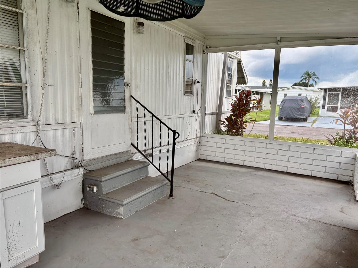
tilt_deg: -7.4
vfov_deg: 53.1
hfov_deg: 67.3
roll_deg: -1.6
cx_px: 179
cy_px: 134
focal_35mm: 26
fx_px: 269
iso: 50
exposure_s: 1/500
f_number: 1.6
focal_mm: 5.96
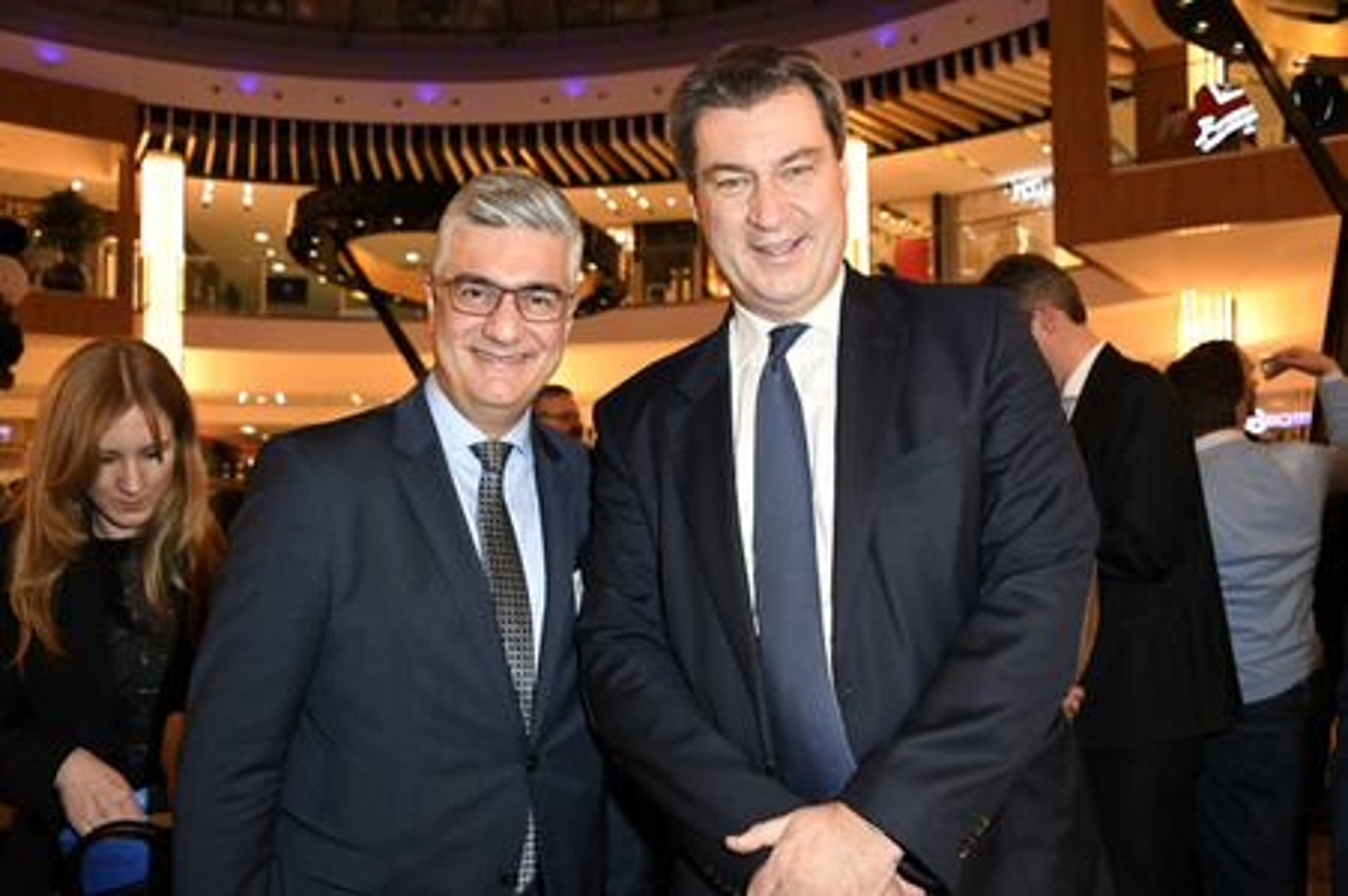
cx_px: 674
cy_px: 448
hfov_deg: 55.8
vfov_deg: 38.8
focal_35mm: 34
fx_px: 1272
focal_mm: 34
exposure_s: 1/100
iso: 800
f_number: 6.3
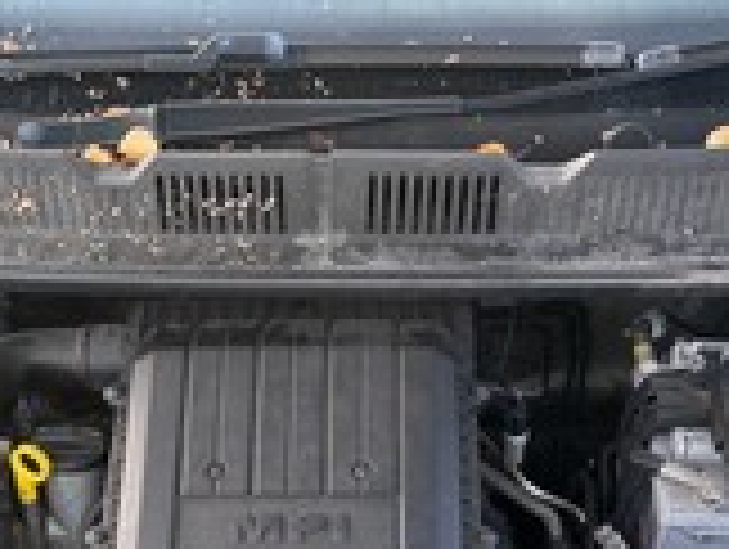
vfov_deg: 25.5
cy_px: 472
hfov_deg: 34.2
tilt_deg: -50.0
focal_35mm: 56
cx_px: 302
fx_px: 1181
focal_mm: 5.96
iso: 80
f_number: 1.6
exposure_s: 1/121
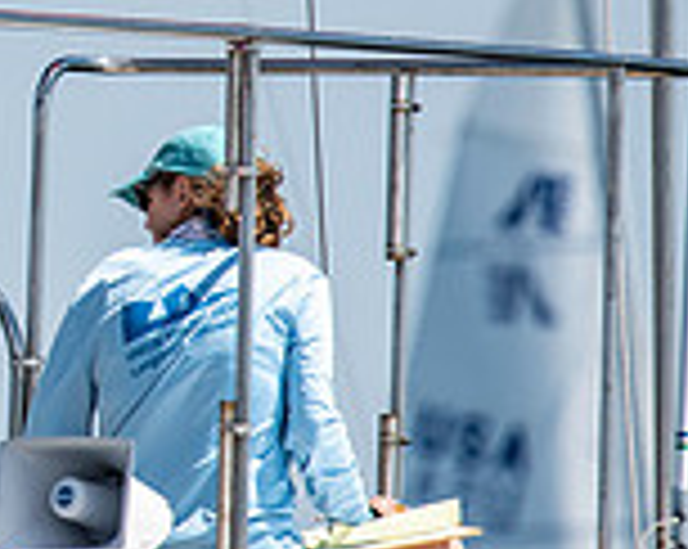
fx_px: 32579
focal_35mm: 1602
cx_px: -607
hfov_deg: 1.2
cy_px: -146
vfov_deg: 1.0
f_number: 5.6
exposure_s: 1/2500
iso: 320
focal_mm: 300
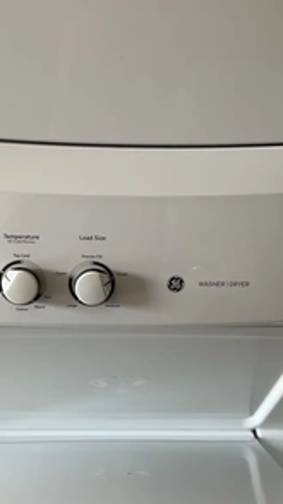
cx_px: 110
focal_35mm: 43
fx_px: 575
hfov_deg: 27.6
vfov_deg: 47.4
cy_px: 255
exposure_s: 1/120
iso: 32
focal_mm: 3
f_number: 1.8
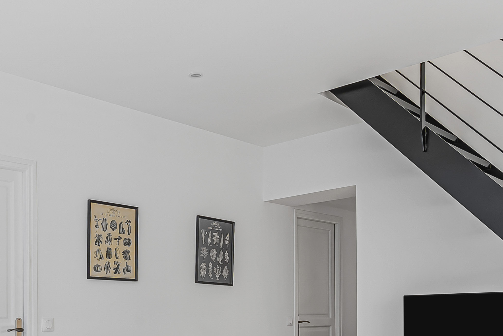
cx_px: 160
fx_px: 601
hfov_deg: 44.6
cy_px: 318
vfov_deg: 29.6
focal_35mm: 43
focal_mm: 14
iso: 100
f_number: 11
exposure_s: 2
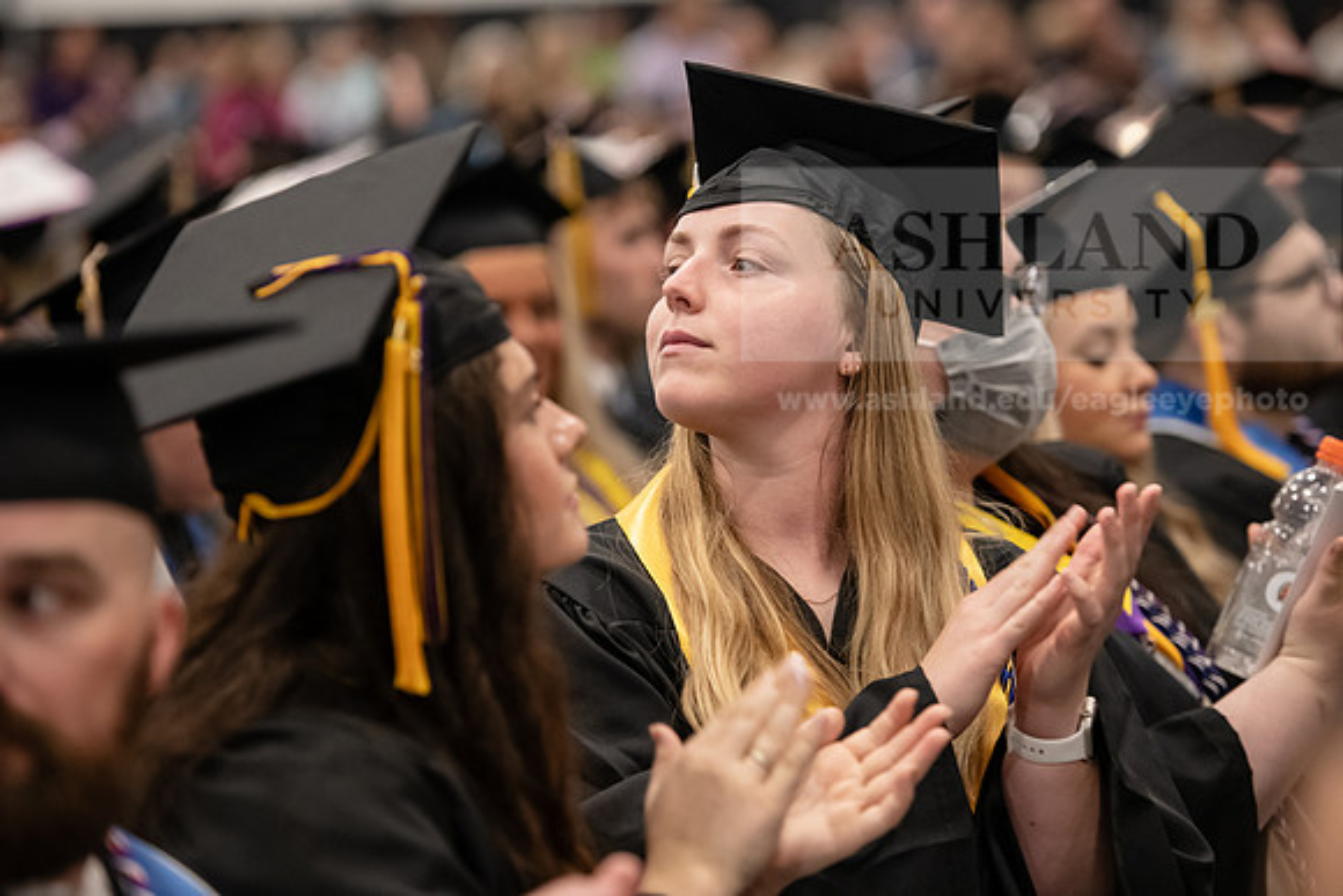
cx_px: 672
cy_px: 448
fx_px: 5037
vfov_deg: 10.2
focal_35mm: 135
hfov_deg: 15.2
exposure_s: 1/200
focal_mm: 135
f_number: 3.2
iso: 3200
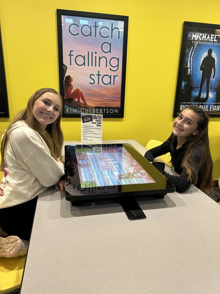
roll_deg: -2.0
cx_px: 110
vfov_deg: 67.3
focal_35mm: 26
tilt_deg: -16.9
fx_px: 220
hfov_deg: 53.1
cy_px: 147
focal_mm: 5.7
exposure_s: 1/60
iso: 100
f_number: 1.5
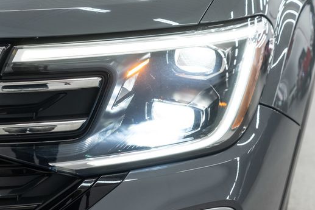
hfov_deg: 38.0
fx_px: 455
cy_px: 99
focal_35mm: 52
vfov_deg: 26.0
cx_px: 127
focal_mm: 28
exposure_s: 1/40
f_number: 3.2
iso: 200
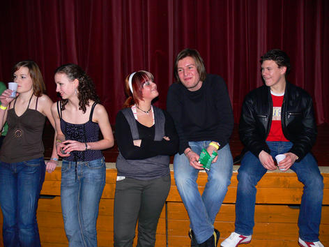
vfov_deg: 40.7
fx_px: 333
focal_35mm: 35
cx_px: 164
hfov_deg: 52.6
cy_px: 124
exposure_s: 1/30
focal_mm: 7.4
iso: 125
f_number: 2.8
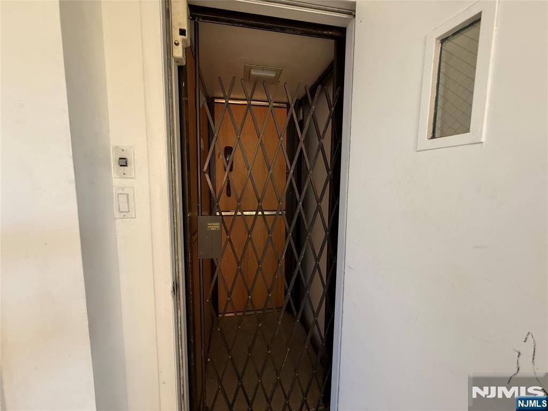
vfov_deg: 85.7
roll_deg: +0.2
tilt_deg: -5.0
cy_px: 206
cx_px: 274
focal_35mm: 14
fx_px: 222
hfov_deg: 102.1
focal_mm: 2.22
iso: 400
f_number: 2.2
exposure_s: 1/60
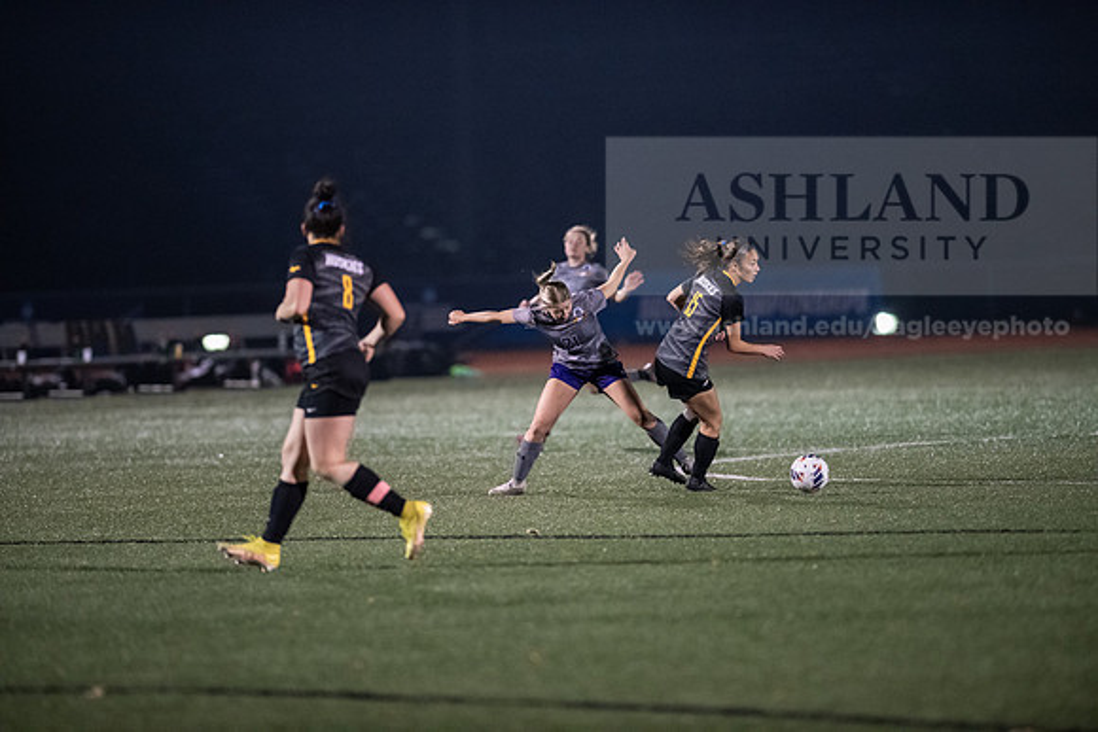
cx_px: 549
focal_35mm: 300
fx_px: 9152
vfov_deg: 4.6
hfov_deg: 6.9
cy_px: 366
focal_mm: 300
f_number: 2.8
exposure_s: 1/1000
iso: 8000
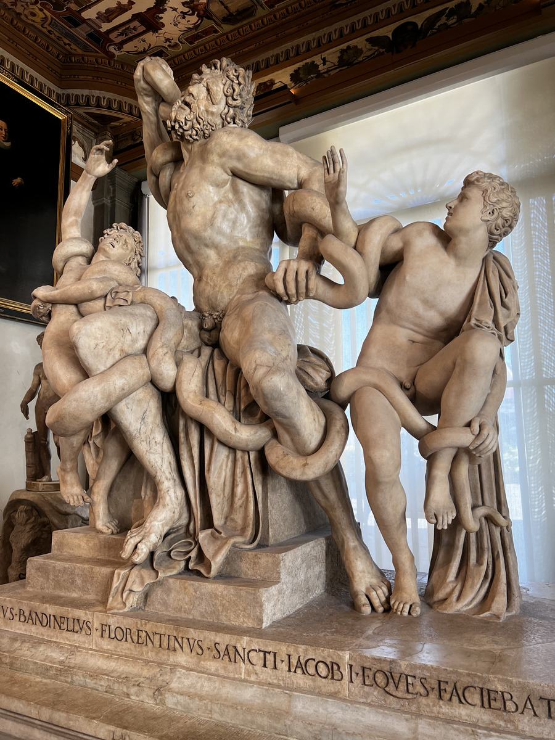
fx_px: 556
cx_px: 278
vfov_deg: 67.3
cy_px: 370
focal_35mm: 26
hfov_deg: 53.1
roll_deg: +0.0
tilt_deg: +8.1
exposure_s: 1/81
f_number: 1.5
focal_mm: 5.7
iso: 100
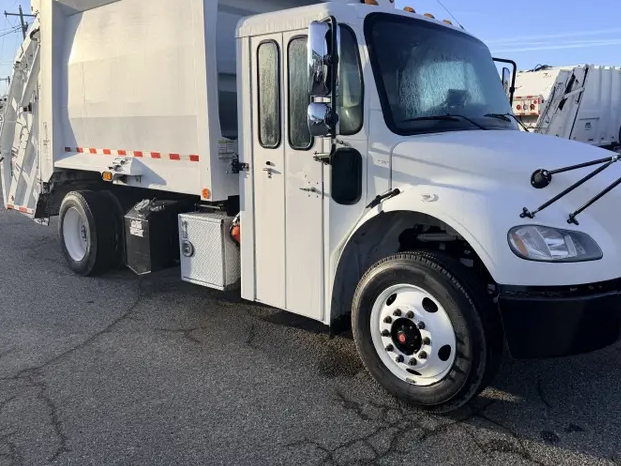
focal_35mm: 29
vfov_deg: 48.1
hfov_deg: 61.3
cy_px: 204
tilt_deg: -6.5
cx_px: 360
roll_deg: +0.1
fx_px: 520
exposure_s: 1/2907
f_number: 1.78
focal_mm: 6.76
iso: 80
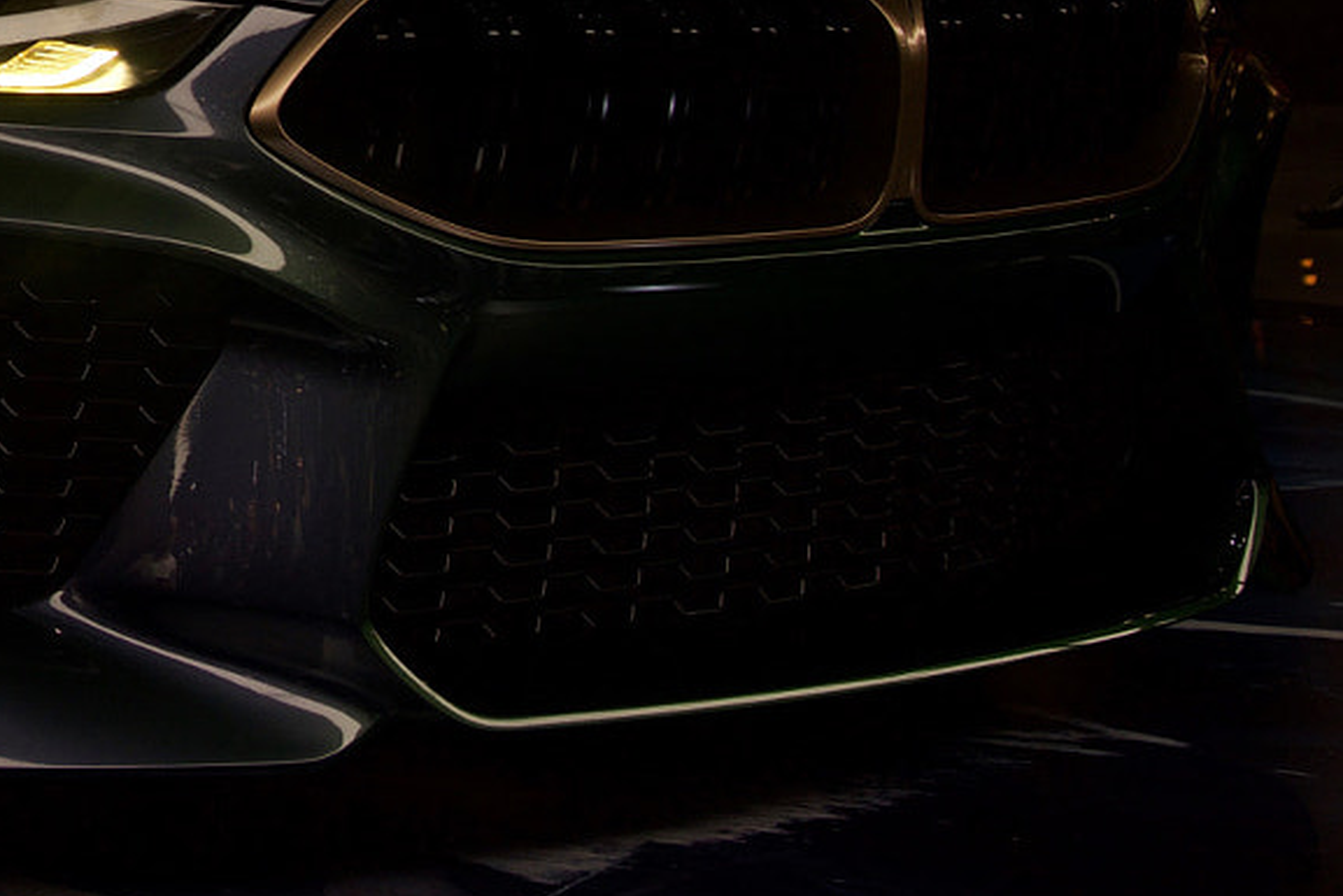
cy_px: -195
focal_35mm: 97
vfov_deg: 13.7
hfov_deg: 19.3
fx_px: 3619
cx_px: -421
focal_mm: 35
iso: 500
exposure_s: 1/160
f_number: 5
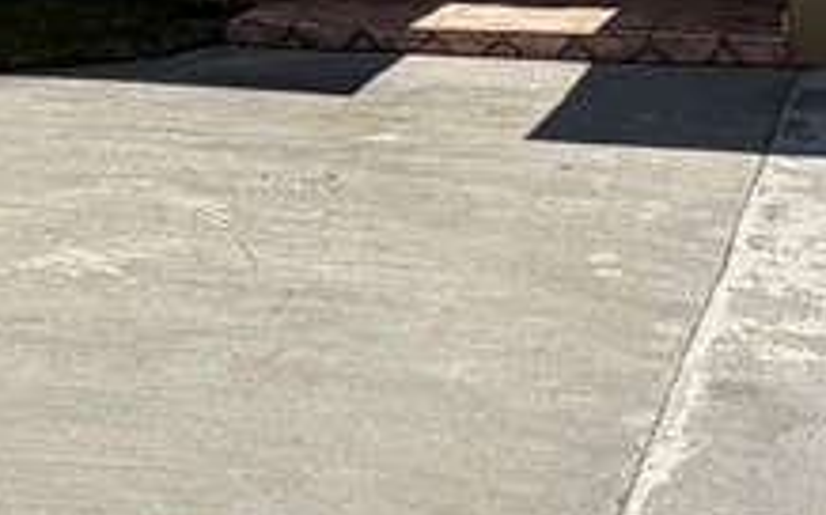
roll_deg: -1.0
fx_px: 2452
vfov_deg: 11.6
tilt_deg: +0.8
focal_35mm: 109
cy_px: -193
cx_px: 379
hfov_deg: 19.1
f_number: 2.2
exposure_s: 1/1745
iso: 20
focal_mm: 2.22
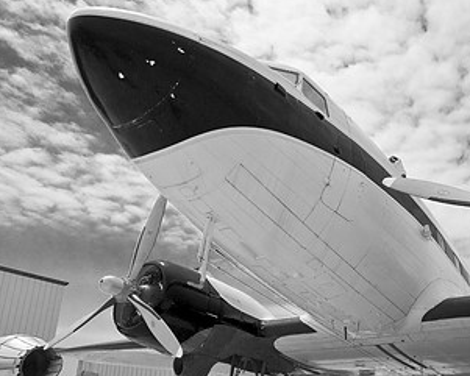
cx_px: 359
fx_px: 416
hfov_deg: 55.7
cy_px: 232
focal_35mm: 30
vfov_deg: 48.3
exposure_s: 1/1000
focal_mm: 11
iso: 200
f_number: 8
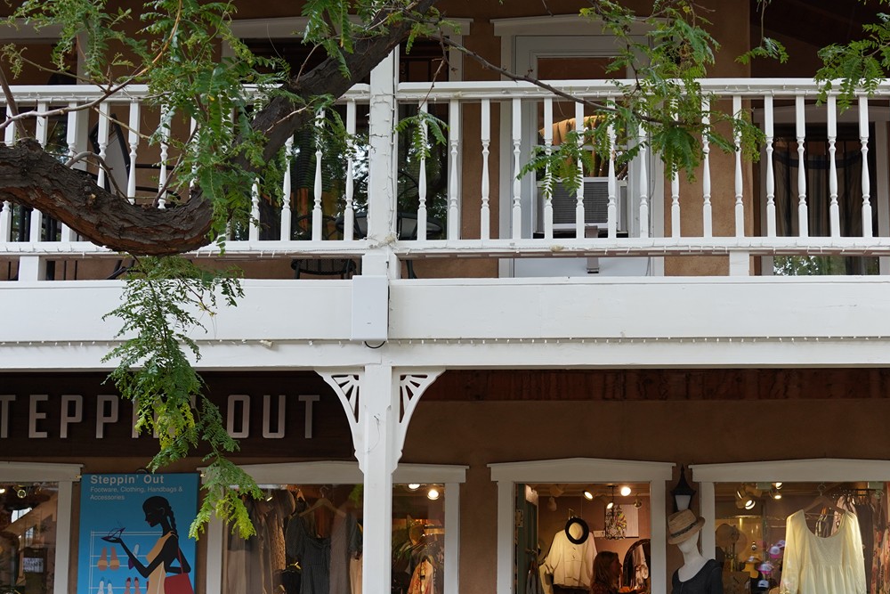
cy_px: 408
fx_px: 1385
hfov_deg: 35.2
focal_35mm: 56
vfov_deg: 24.1
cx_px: 605
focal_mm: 28
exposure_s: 1/100
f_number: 4.5
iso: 400
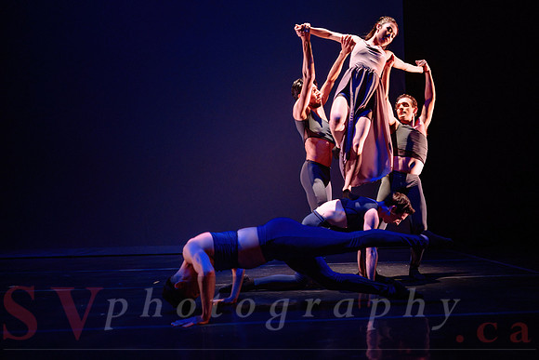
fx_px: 473
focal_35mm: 32
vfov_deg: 41.2
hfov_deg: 58.2
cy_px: 237
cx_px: 354
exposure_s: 1/400
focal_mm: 24
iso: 1000
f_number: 1.4
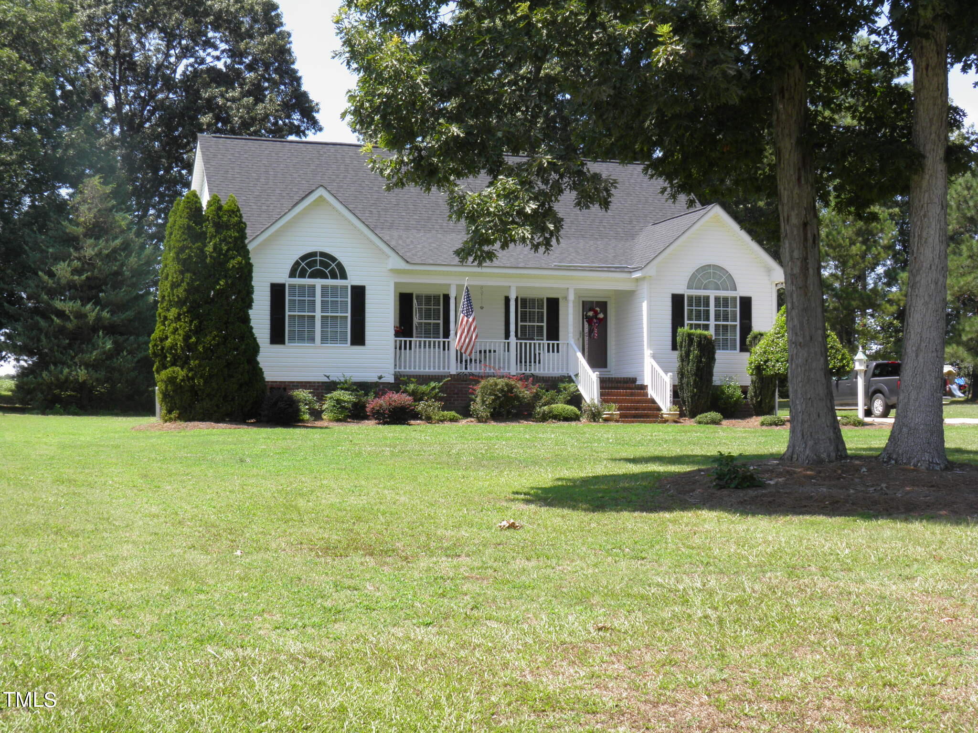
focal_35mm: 49
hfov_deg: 38.9
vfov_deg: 29.7
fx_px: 1384
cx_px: 489
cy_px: 366
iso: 50
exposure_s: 1/125
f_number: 5.5
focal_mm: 8.9
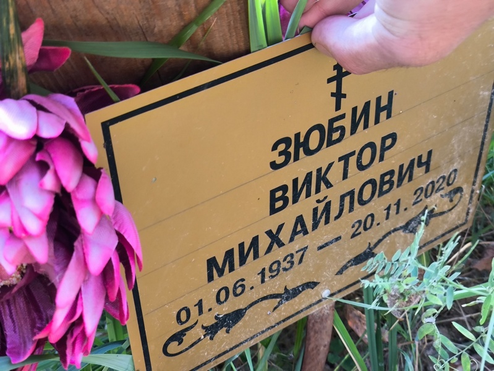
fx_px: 714
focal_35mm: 50
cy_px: 186
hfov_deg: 38.2
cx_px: 247
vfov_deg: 29.1
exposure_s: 1/60
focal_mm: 4.71
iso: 250
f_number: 1.7
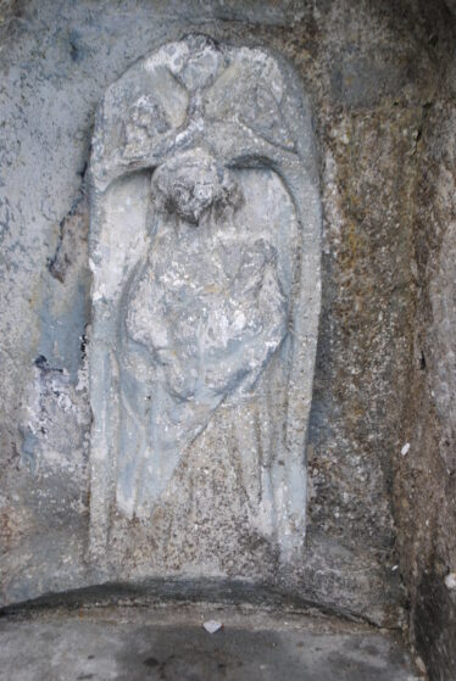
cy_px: 340
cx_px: 228
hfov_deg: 25.1
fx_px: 1023
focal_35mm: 54
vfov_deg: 36.8
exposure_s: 1/50
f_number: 5
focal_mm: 36
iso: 200
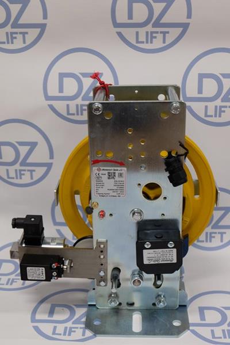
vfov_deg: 40.3
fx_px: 470
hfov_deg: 27.5
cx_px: 115
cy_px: 172
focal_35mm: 49
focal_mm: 32.5
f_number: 5
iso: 320
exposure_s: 1/30
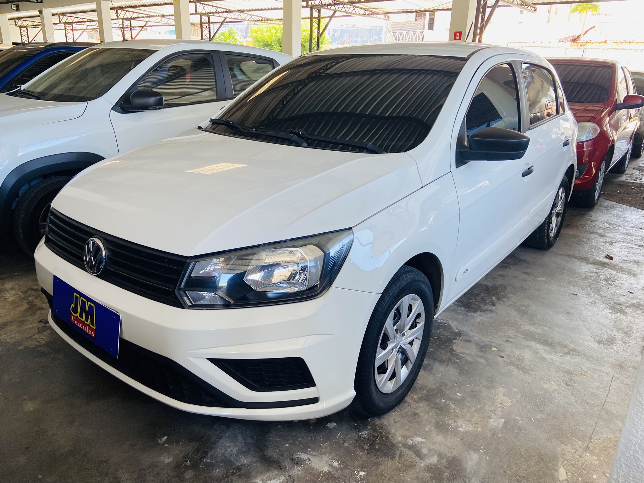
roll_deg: -1.7
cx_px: 322
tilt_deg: -19.4
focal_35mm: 26
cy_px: 242
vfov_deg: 53.1
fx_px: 484
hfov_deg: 67.3
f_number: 1.8
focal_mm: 4.25
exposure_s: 1/122
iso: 80
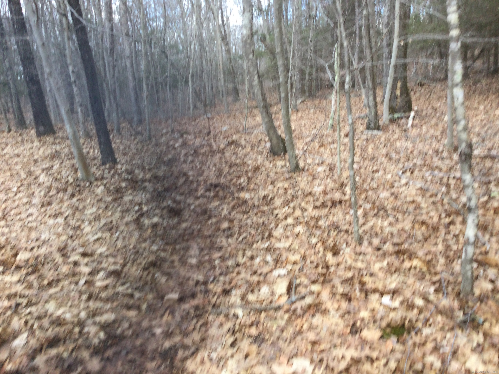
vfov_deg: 45.4
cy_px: 187
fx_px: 447
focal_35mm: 31
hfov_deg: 58.4
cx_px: 250
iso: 40
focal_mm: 3.3
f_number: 2.4
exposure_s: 1/120
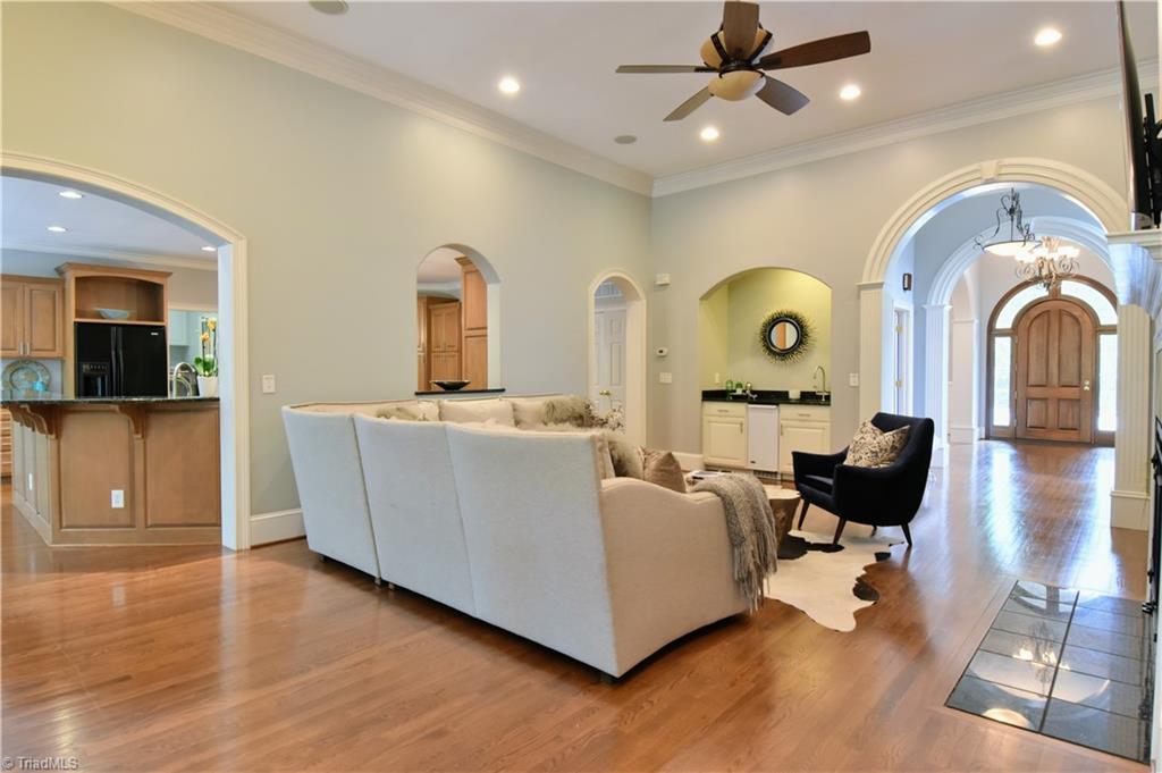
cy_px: 386
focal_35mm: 18
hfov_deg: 90.0
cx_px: 581
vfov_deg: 67.3
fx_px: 581
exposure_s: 1/3
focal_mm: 12
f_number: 9
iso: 800
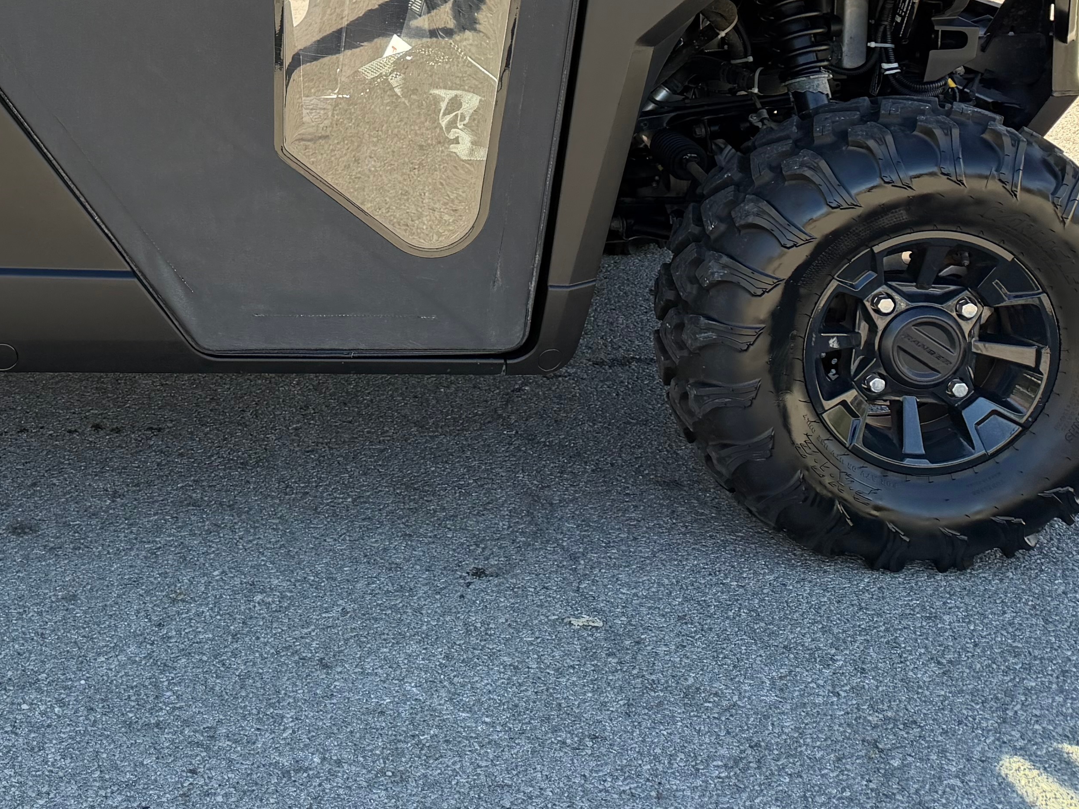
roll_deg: +2.1
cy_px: -78
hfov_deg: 32.5
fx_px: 1714
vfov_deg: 24.8
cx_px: 29
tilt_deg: -6.3
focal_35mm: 55
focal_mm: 6.76
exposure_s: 1/772
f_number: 1.78
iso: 100
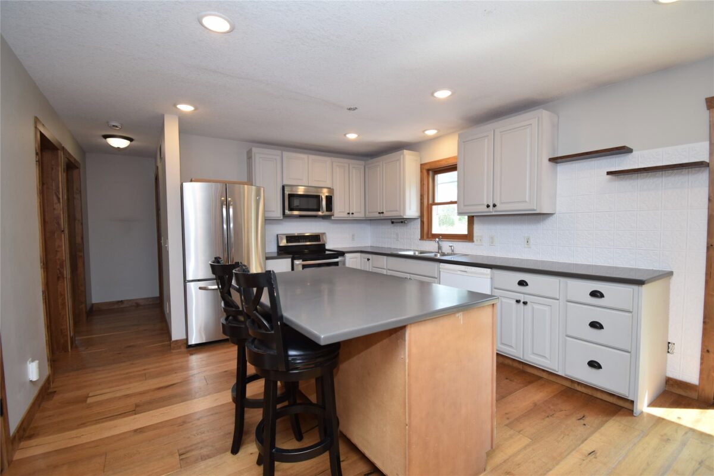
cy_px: 238
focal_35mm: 15
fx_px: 297
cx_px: 357
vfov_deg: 77.3
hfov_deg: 100.4
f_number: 5
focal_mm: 10
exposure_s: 1/100
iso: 400
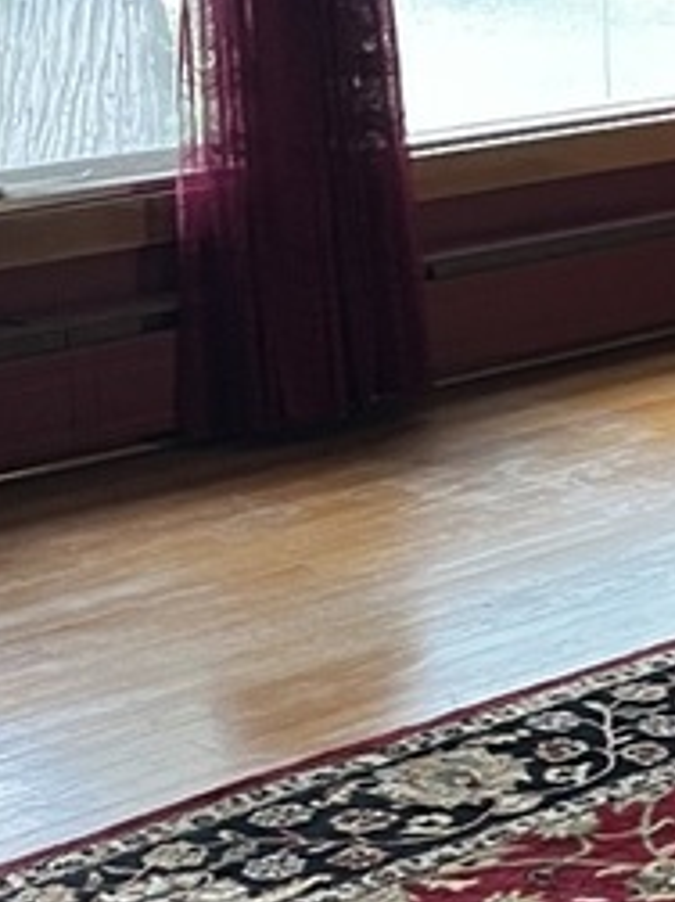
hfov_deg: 12.4
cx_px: 1074
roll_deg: -2.1
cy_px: 385
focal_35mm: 112
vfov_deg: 17.6
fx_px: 2914
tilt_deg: -15.3
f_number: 1.5
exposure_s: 1/30
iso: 500
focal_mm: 5.7
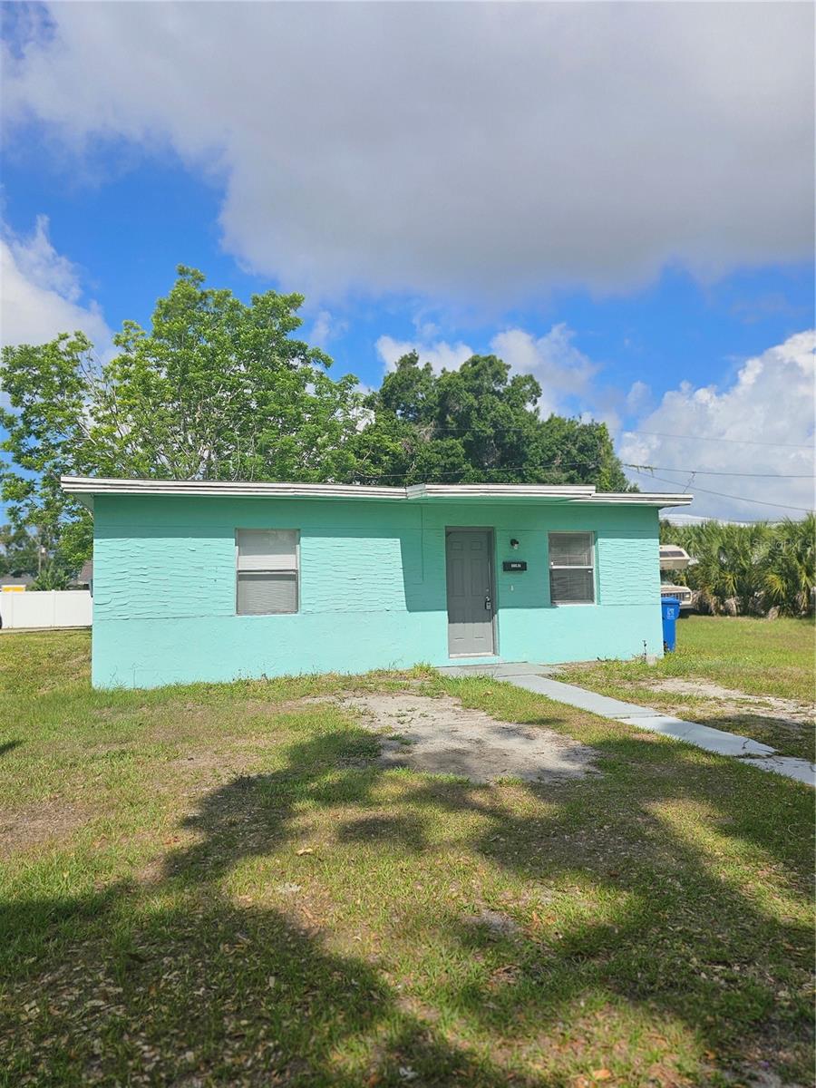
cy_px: 544
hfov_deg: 58.9
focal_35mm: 23
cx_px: 408
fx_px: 723
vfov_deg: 73.9
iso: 12
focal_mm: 6.3
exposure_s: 1/1785
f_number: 1.7
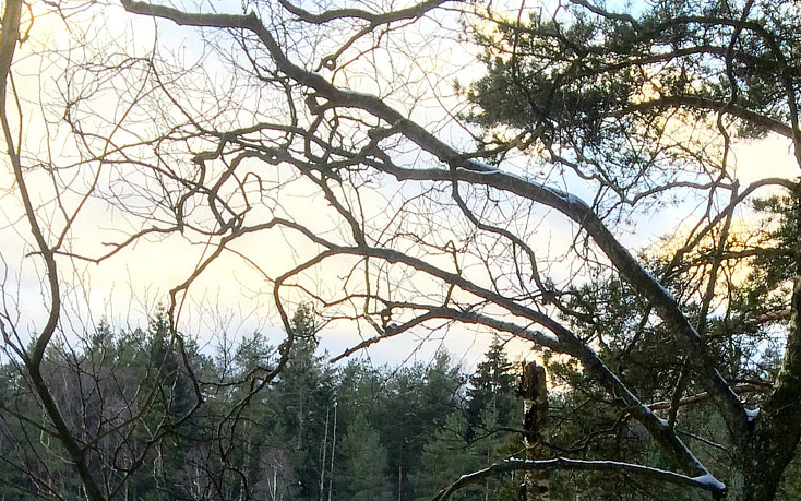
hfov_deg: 30.5
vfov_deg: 17.3
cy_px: 777
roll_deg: -1.7
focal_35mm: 67
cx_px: 486
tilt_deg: -6.0
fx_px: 1463
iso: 32
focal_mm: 4.15
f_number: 2.2
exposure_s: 1/186
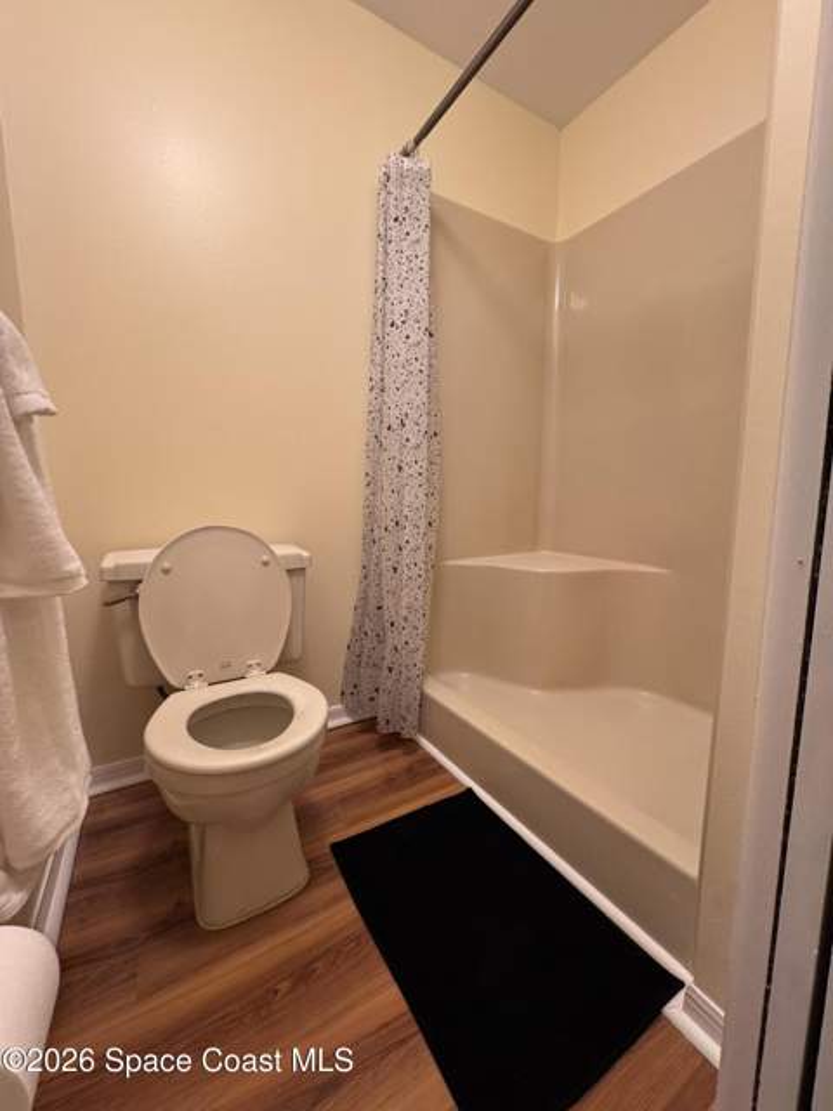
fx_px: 449
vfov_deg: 102.1
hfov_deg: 85.7
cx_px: 416
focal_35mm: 14
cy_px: 556
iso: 250
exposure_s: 1/60
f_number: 2.2
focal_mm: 2.22
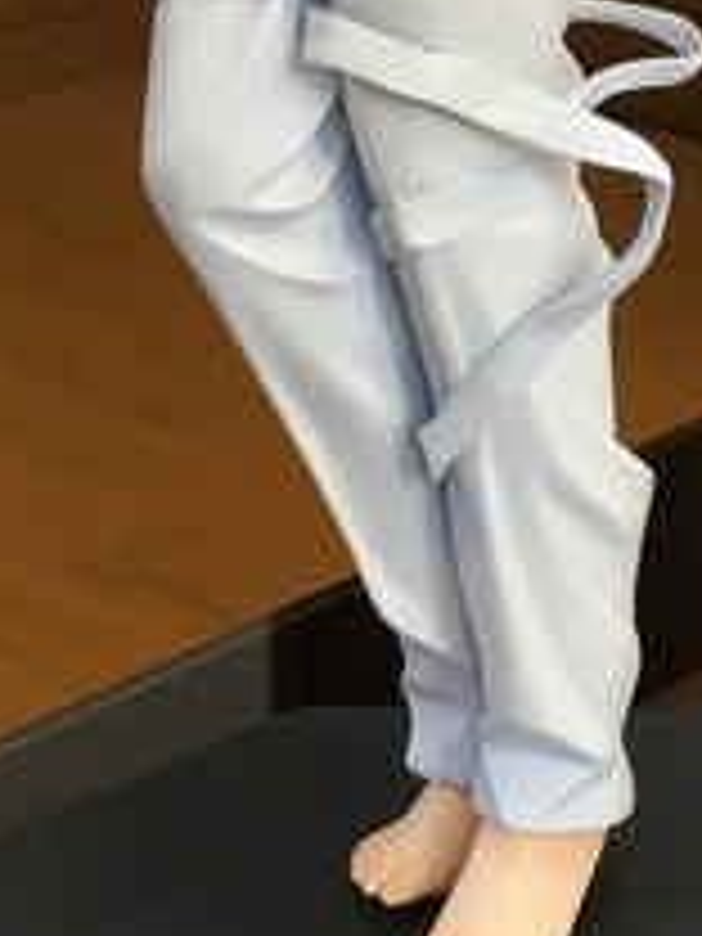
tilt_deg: -14.0
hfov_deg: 14.1
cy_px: 11
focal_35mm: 104
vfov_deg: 18.4
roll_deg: -0.6
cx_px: 639
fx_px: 2812
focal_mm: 4.15
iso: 32
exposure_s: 1/30
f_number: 2.2
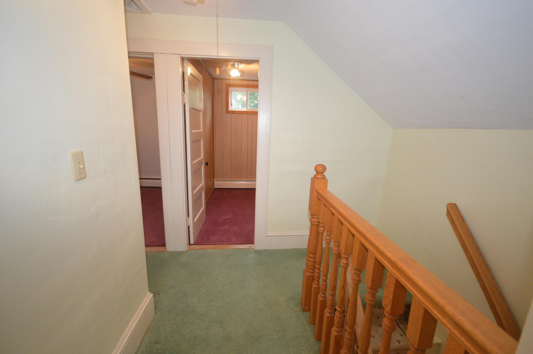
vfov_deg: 77.2
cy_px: 177
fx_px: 222
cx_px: 266
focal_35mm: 15
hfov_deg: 100.4
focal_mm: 10
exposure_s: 1/60
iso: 1000
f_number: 4
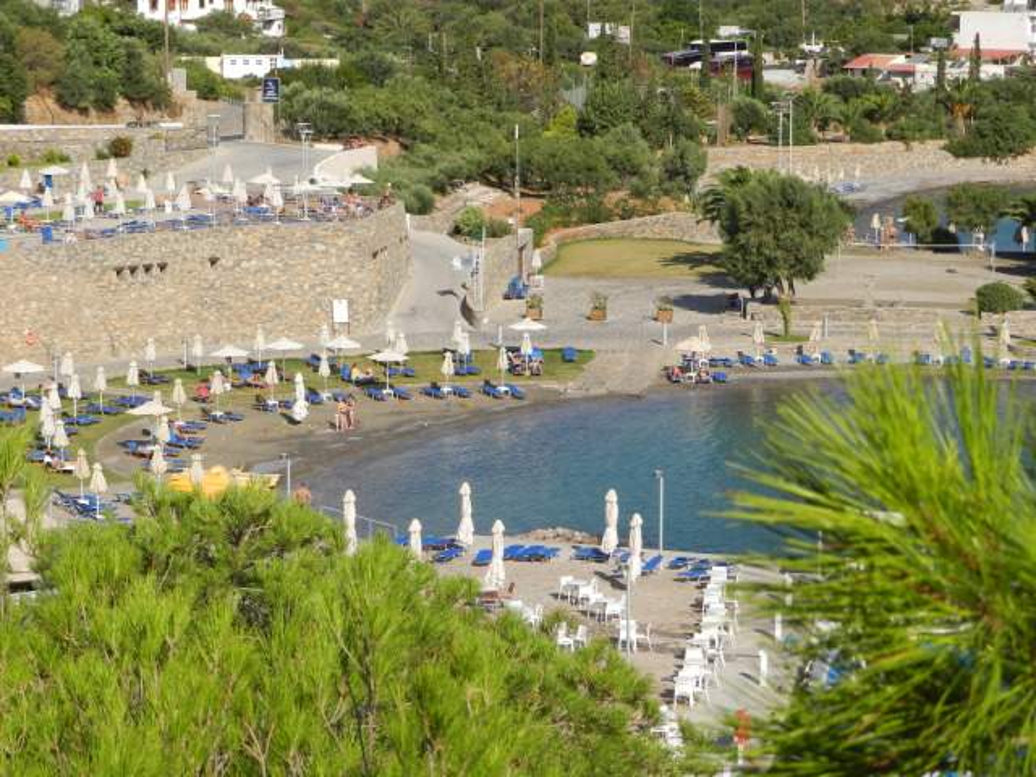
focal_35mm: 100
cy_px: 388
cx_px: 518
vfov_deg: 14.8
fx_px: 2993
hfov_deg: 19.6
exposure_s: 1/1000
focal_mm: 17.7
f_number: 5
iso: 160
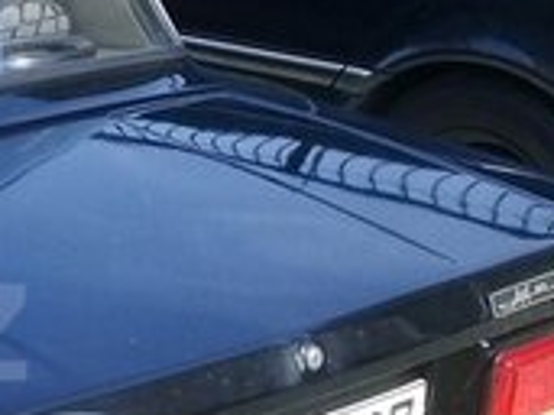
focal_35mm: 120
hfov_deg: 15.1
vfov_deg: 12.3
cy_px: 332
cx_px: -305
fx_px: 1919
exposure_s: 1/456
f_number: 2.2
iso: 50
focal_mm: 3.3
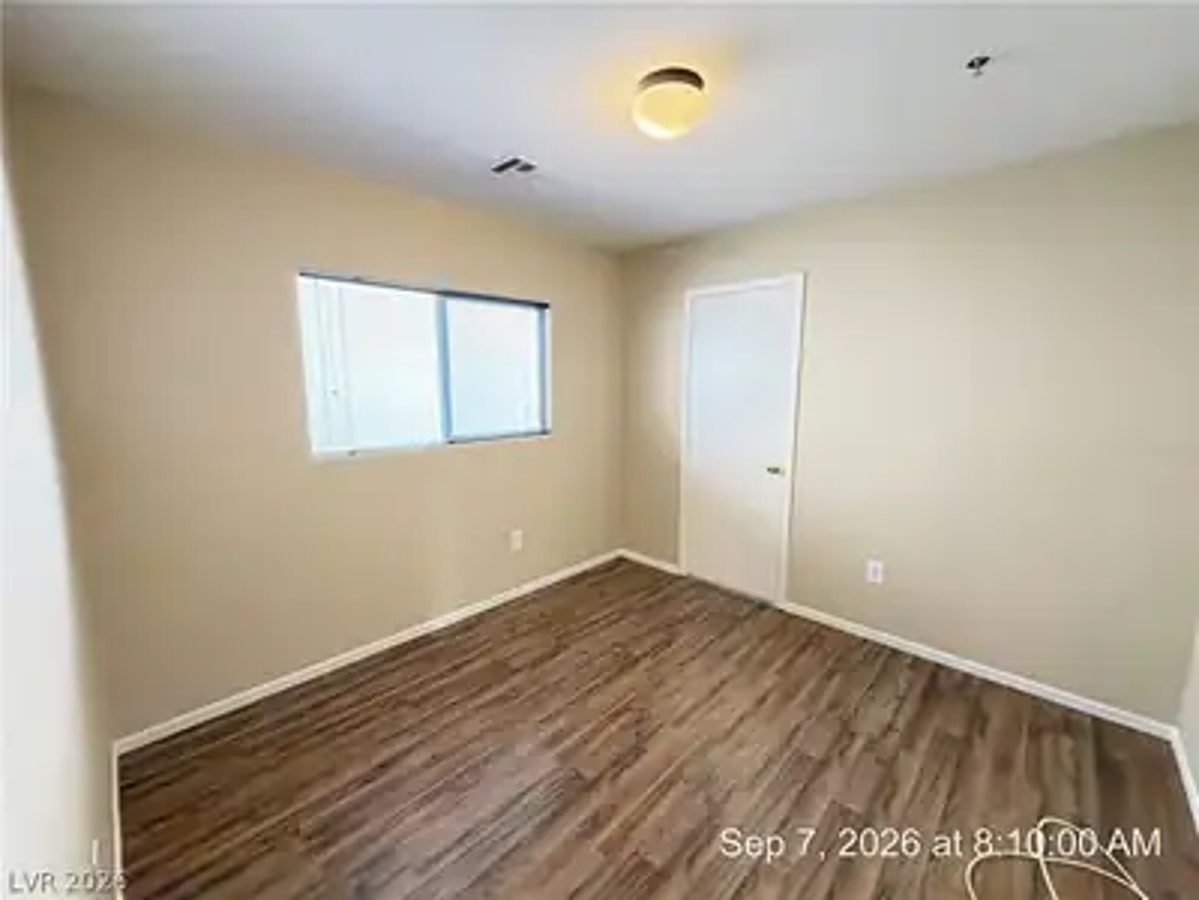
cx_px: 600
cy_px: 450
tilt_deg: -9.4
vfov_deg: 85.7
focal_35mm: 14
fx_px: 485
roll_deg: -0.2
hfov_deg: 102.1
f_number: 2.2
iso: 1250
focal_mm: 2.22
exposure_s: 1/60
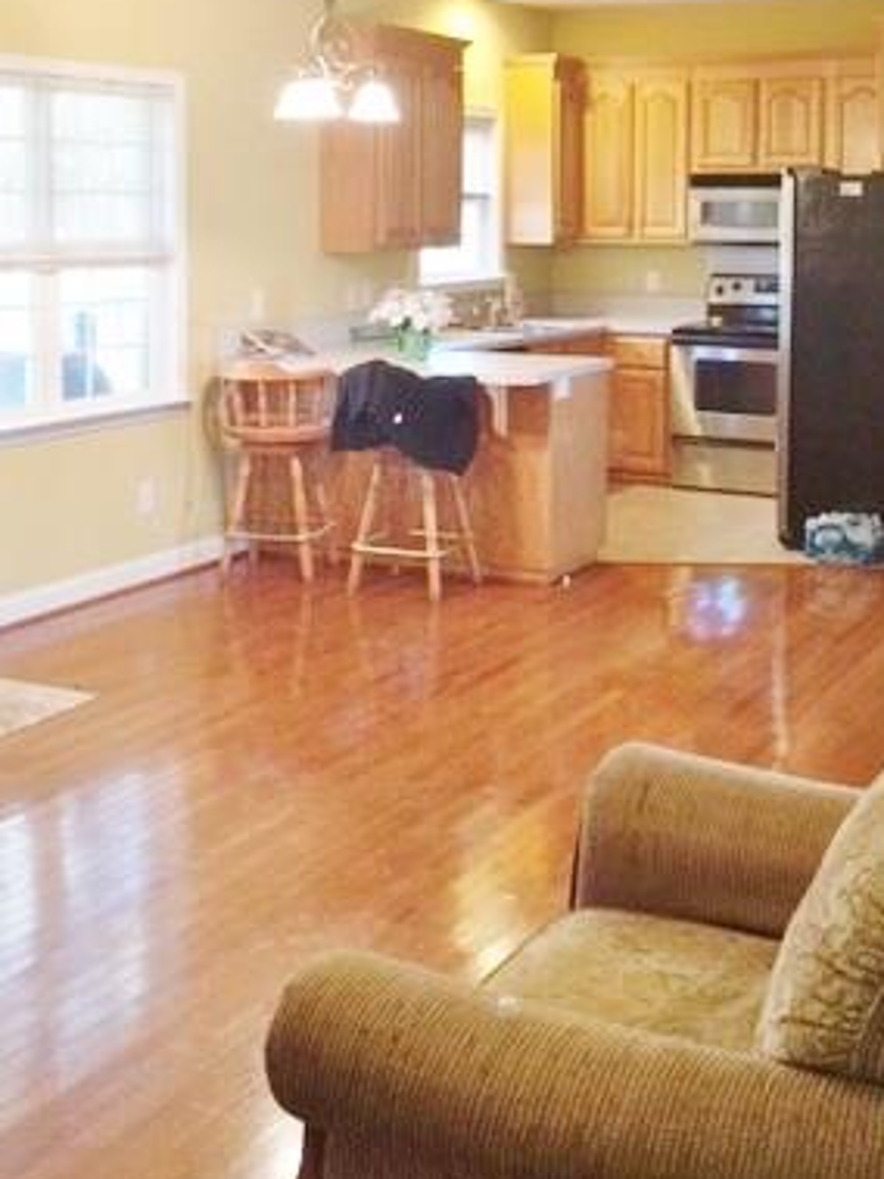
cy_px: 302
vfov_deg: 38.0
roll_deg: -0.6
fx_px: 1669
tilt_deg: -1.9
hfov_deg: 29.7
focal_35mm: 49
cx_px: 473
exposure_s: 1/15
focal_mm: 4.15
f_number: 2.2
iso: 64
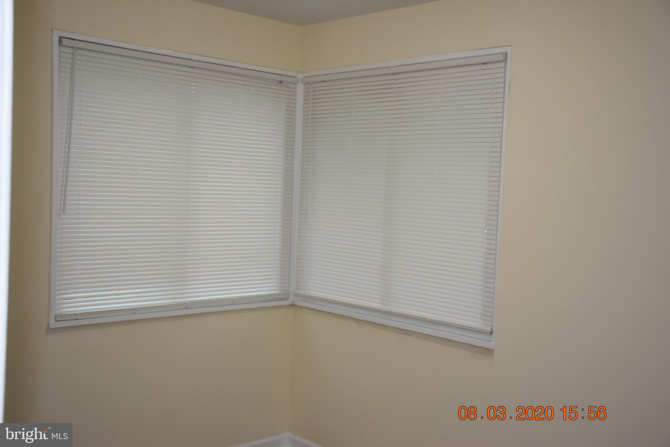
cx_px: 335
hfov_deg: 47.9
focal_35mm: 40
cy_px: 224
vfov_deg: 33.0
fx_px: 754
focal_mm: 27
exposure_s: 1/100
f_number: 5
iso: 800
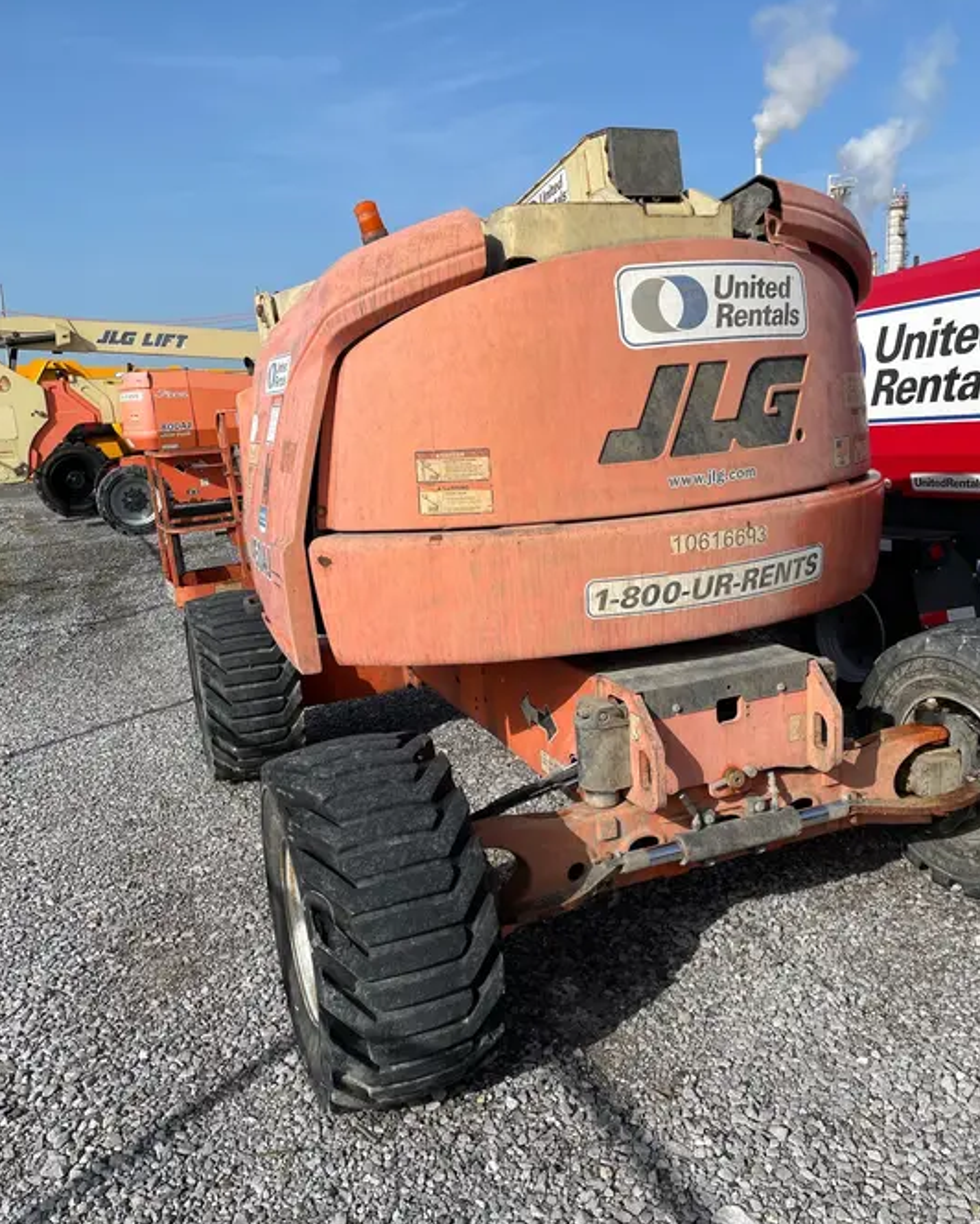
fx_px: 1014
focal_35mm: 28
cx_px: 503
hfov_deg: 51.6
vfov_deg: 62.2
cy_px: 628
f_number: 1.6
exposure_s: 1/3509
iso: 32
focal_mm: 4.2
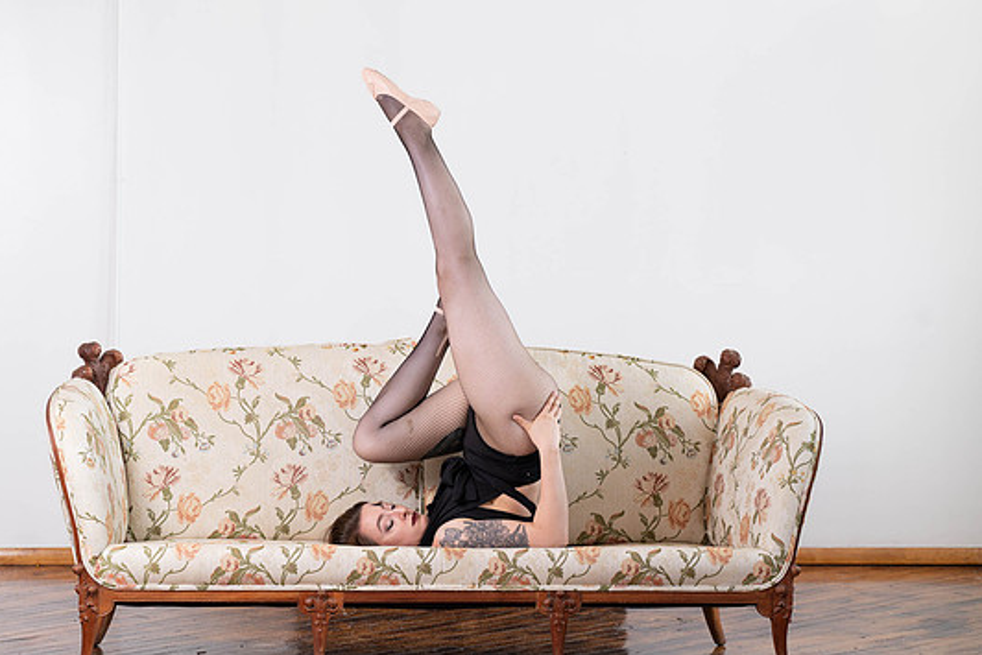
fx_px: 2974
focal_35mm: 109
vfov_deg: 12.6
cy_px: 340
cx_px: 450
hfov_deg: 18.7
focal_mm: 100
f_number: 6.3
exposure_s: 1/40
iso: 320
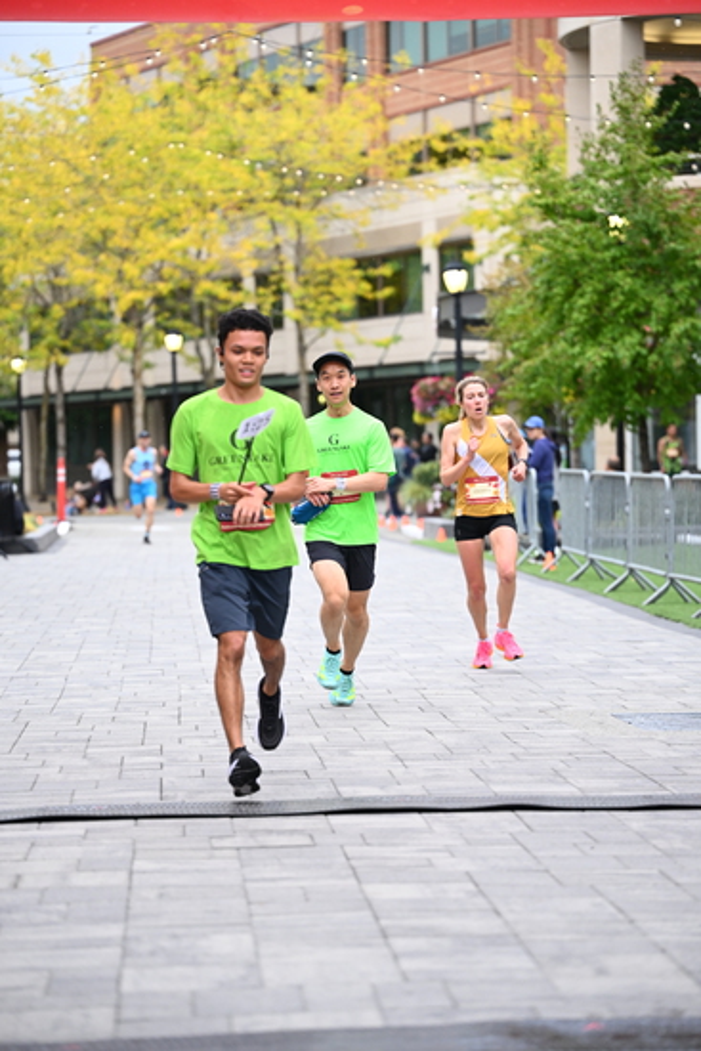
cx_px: 350
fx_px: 2977
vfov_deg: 20.0
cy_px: 526
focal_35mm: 102
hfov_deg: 13.4
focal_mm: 102
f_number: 2.8
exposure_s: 1/1250
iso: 1250
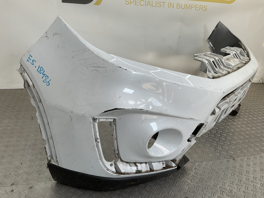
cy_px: 99
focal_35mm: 29
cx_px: 132
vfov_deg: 48.2
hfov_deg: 61.7
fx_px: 221
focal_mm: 3
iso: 16
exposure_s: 1/255
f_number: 1.8
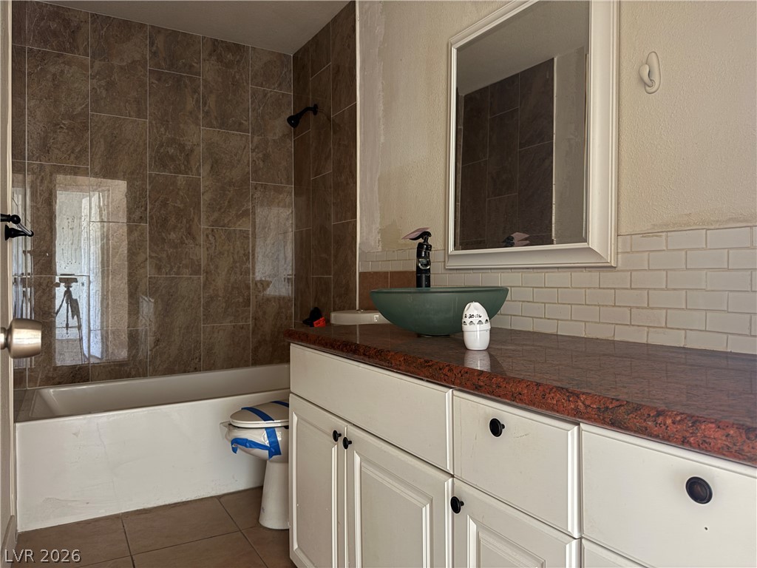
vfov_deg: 56.8
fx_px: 525
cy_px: 284
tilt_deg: -0.6
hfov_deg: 71.6
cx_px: 378
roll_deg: -0.4
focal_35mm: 24
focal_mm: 6.76
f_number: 1.78
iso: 250
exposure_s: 1/9
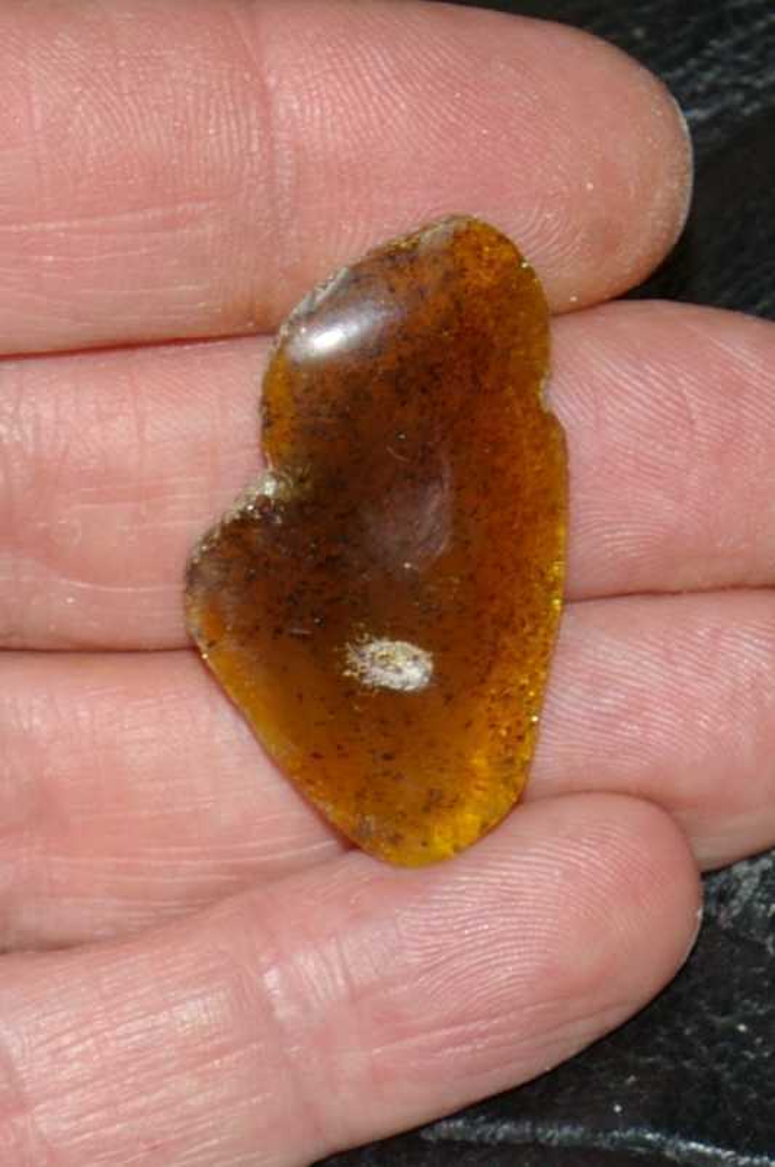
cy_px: 584
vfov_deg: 27.0
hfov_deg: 18.1
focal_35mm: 75
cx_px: 388
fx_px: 2429
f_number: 13
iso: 200
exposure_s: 1/60
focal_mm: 50
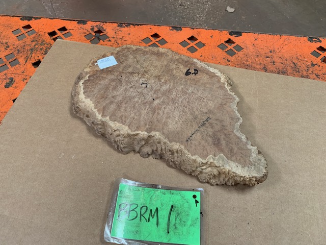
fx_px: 245
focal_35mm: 26
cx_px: 163
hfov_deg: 67.3
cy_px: 122
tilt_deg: -58.0
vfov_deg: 53.1
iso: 100
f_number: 1.8
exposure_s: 1/106
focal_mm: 4.25
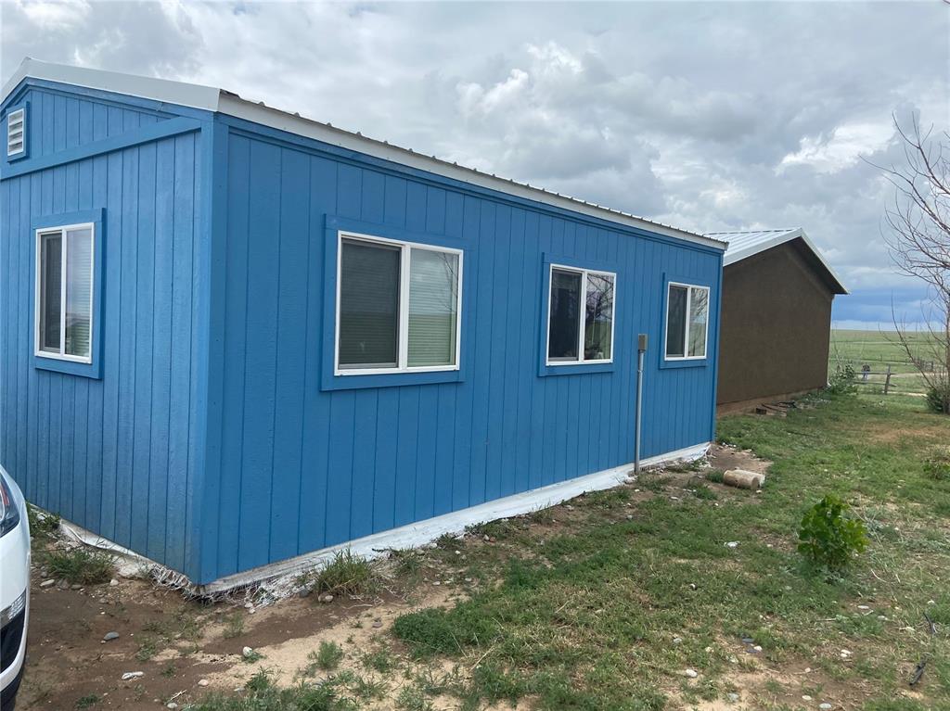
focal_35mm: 26
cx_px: 475
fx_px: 713
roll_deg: -3.1
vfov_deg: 53.0
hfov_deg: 67.3
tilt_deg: -2.9
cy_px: 356
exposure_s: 1/4115
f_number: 1.8
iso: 32
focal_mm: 4.25
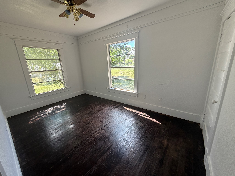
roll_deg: +3.1
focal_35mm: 14
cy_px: 88
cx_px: 118
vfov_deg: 85.7
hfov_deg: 102.1
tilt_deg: -13.7
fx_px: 95
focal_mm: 2.22
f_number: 2.2
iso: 80
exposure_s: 1/121
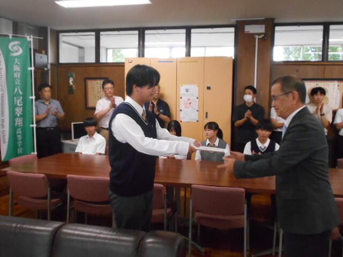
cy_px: 128
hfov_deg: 54.0
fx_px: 337
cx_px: 172
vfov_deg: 41.8
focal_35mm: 34
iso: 800
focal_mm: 5.8
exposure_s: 1/100
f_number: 3.6
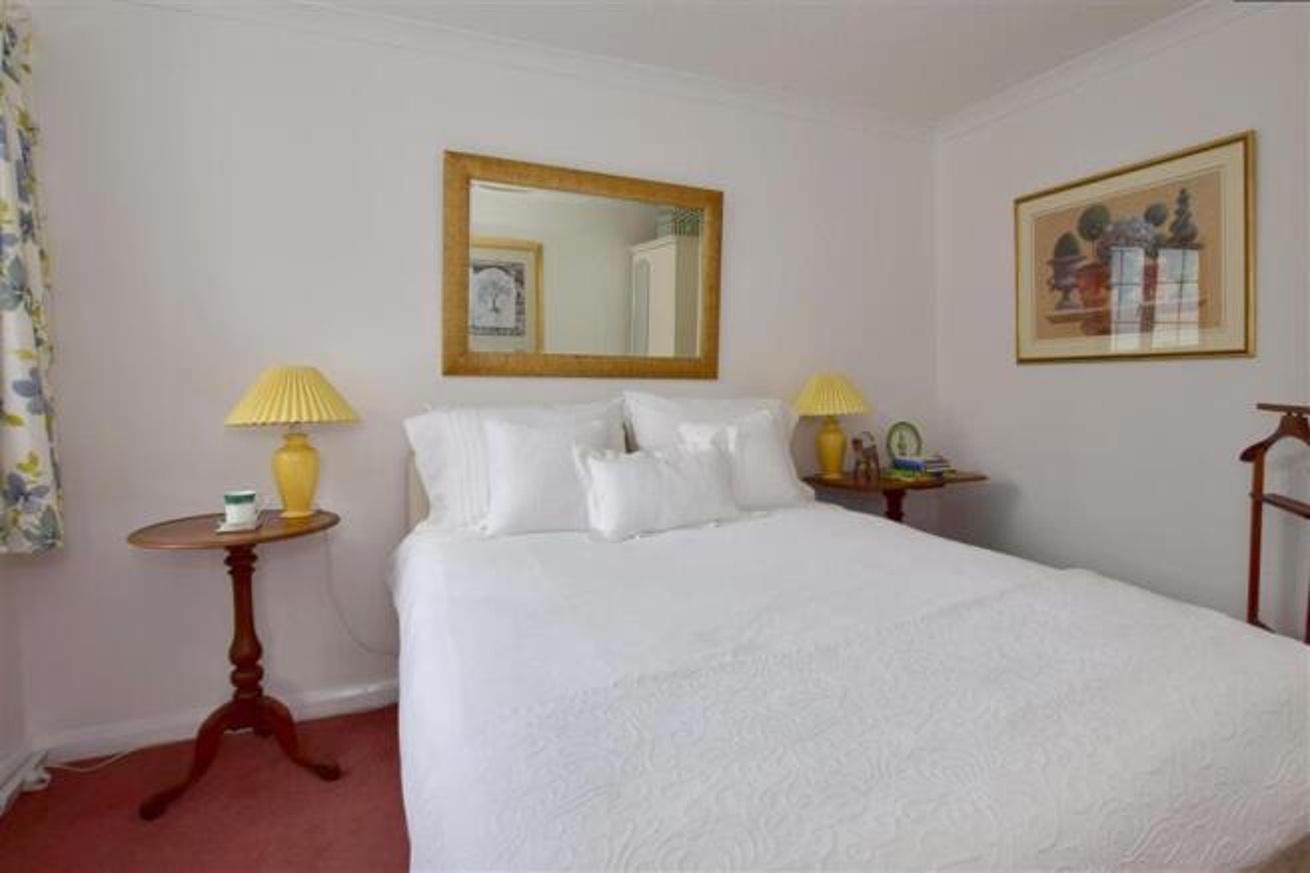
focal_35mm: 15
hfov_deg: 100.4
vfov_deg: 77.3
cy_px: 436
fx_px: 546
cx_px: 655
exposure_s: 1/50
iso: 200
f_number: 11
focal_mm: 10
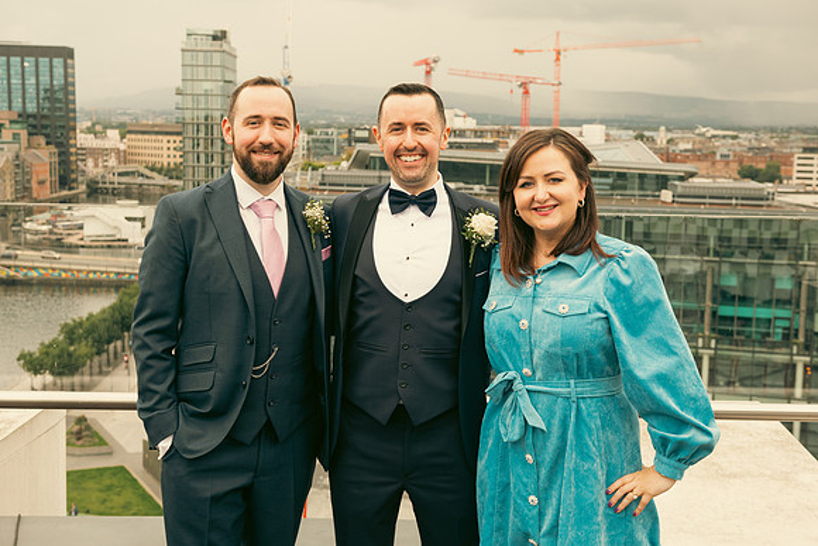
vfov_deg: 28.1
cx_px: 409
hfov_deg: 41.1
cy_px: 273
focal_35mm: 48
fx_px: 1091
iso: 320
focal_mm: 48
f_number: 6.3
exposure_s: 1/250
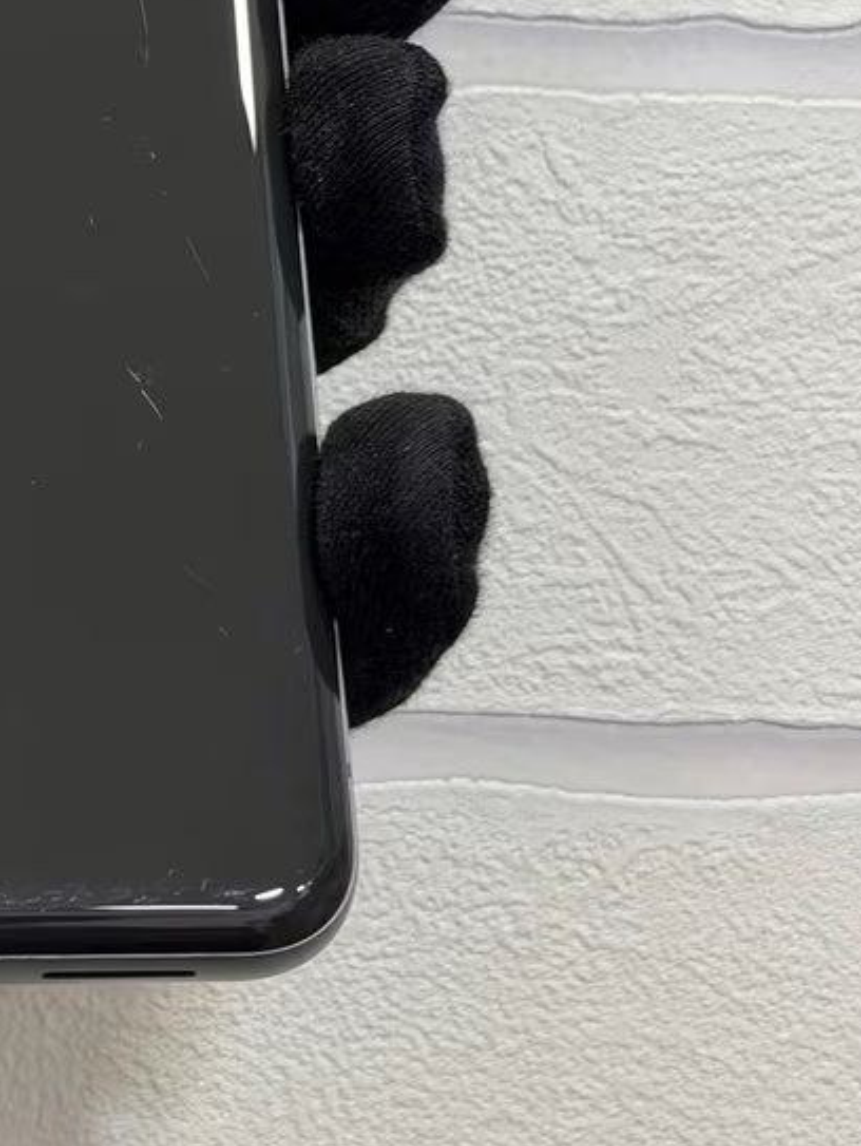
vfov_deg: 18.3
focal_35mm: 106
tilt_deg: +7.3
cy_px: 186
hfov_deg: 13.7
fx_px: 3511
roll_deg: -1.4
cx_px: -82
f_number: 1.78
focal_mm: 6.76
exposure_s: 1/50
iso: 100
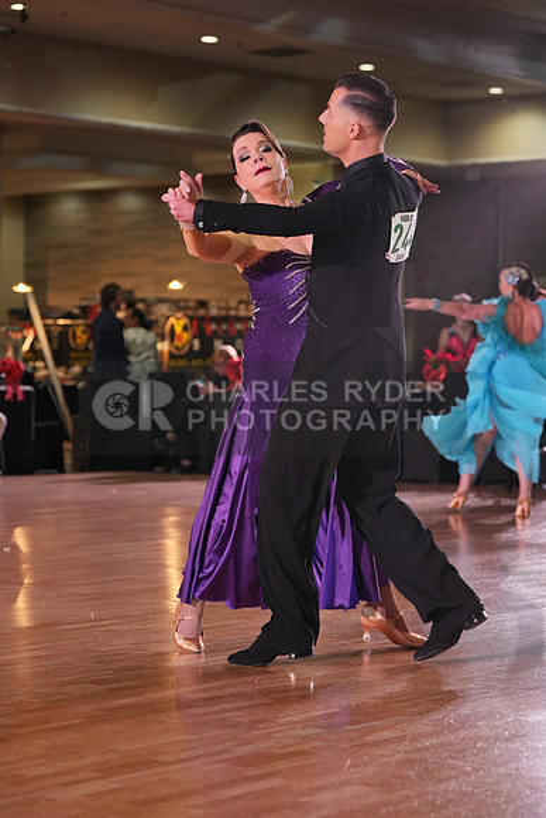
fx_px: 2160
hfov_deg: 14.4
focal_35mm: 95
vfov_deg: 21.5
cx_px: 273
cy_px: 409
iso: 1600
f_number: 4
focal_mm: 95
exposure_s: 1/500
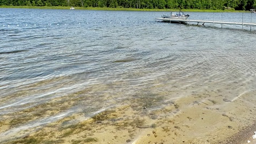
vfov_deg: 34.6
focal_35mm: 33
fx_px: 224
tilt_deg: -5.8
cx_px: 150
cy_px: 31
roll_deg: -1.1
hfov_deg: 59.1
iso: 50
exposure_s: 1/2398
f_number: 2.2
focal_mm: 2.22
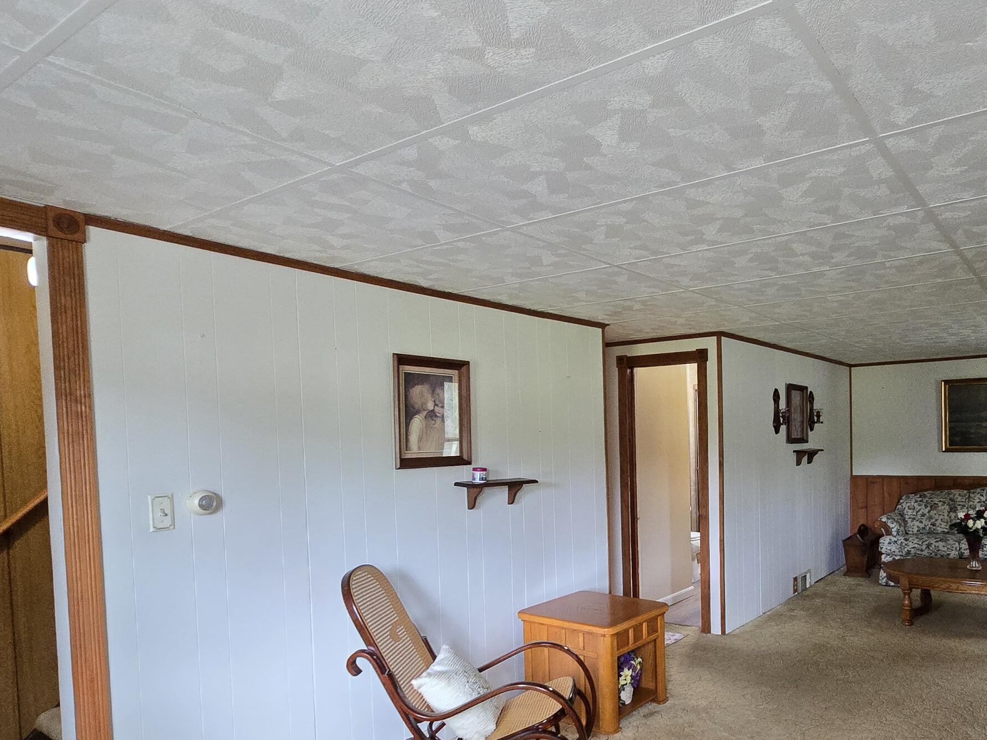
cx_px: 673
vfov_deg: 60.3
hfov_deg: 73.6
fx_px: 627
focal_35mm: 22
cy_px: 464
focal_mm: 2.2
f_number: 2.2
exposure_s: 1/60
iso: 500
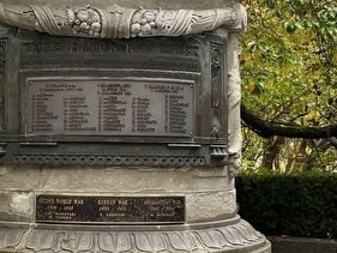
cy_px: 108
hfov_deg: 26.0
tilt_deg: -1.4
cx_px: 84
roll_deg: -0.9
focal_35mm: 74
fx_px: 721
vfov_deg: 19.9
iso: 100
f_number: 1.6
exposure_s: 1/121
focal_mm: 5.1
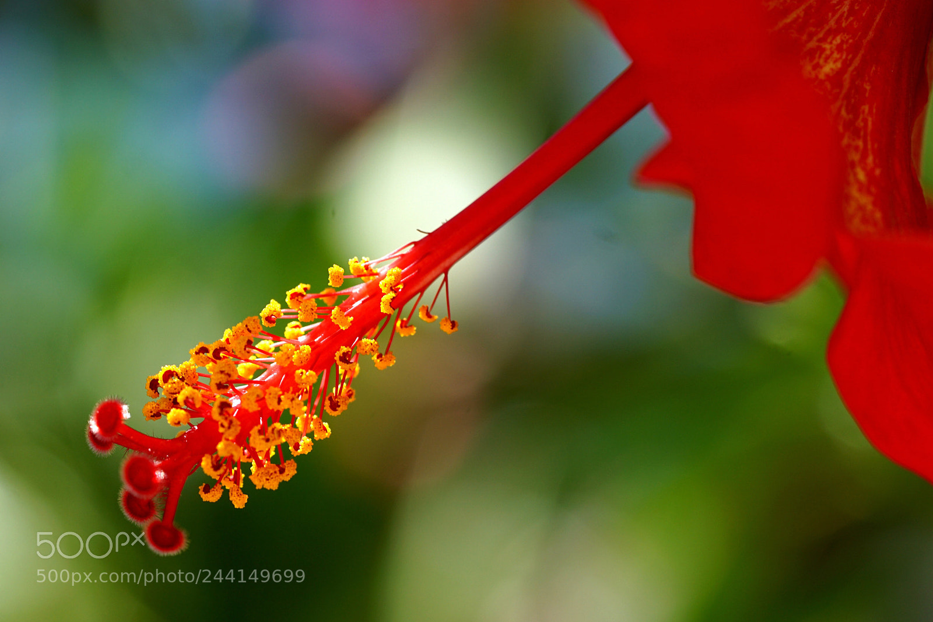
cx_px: 466
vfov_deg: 10.2
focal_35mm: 135
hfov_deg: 15.2
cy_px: 311
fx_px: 3498
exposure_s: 1/200
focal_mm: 90
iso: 100
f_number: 5.6
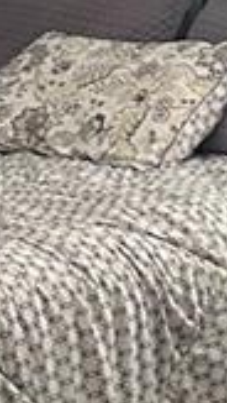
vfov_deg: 11.2
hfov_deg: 6.3
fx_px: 2049
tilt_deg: -13.1
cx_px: 289
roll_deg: +0.8
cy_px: 326
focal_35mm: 192
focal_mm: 6.86
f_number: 1.78
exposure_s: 1/60
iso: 500
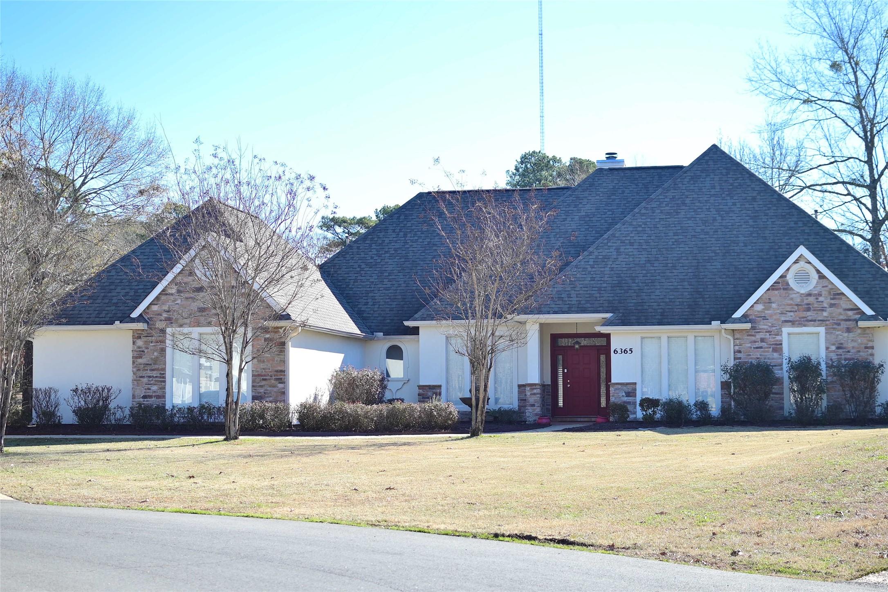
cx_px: 444
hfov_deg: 38.2
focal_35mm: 52
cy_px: 296
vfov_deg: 26.0
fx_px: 1283
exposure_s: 1/750
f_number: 3.3
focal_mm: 35
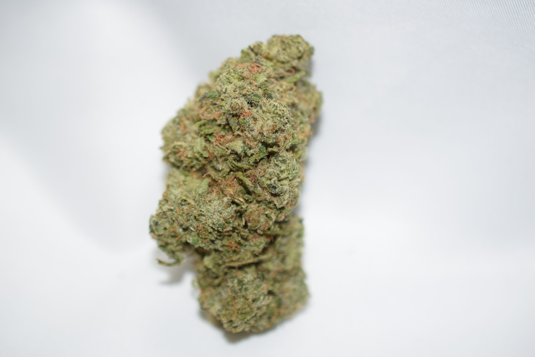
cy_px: 178
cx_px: 268
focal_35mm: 60
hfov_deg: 33.4
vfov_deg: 22.6
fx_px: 892
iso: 100
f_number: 3.2
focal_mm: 40
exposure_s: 1/60
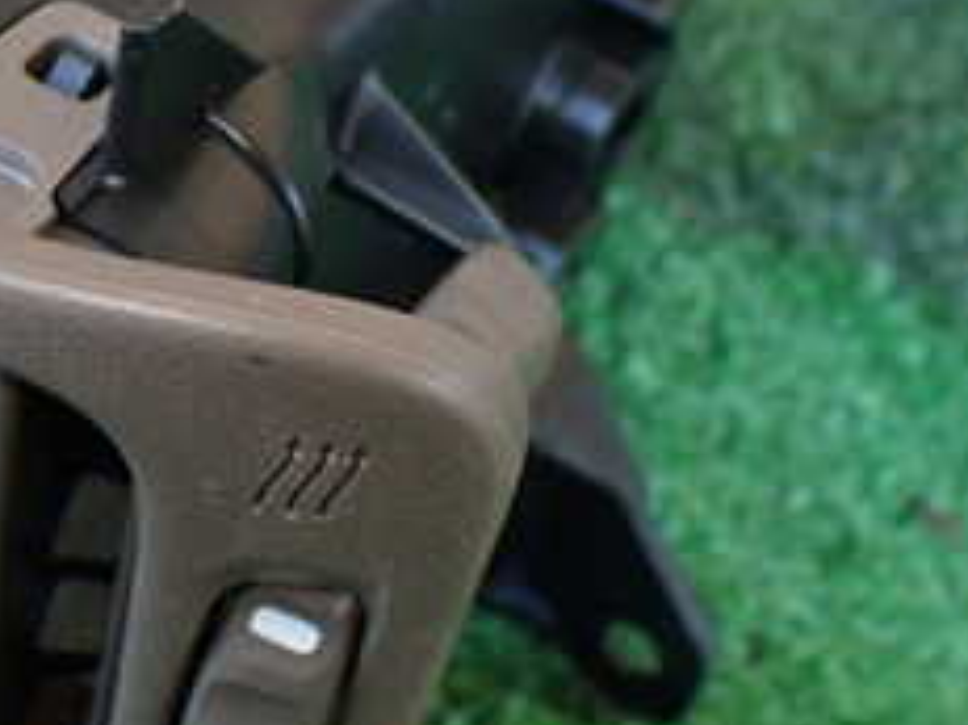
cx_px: 8
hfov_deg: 24.0
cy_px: 256
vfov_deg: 18.8
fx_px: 2180
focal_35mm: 78
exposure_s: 1/125
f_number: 2.3
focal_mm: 5.4
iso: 320
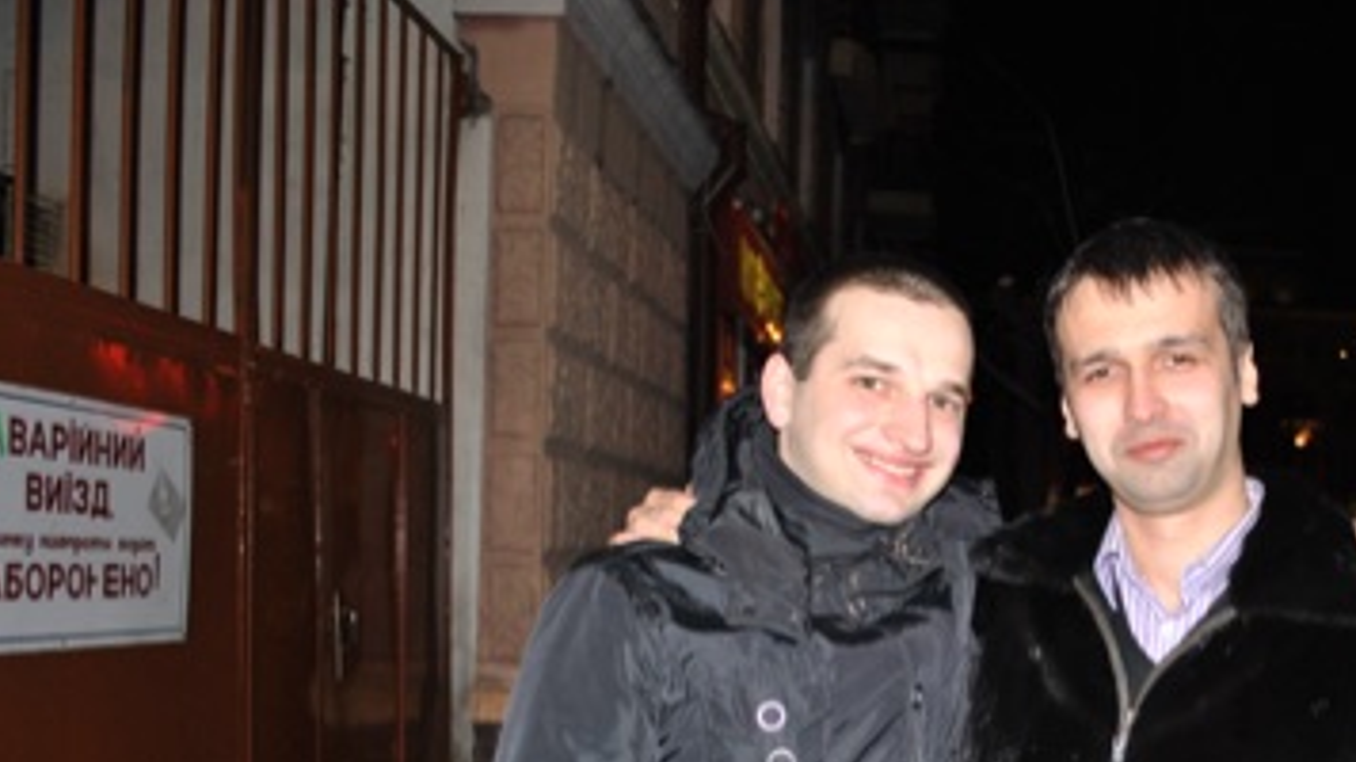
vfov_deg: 25.3
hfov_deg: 43.4
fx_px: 1653
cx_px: 983
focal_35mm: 46
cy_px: 655
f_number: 3.8
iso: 200
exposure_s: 1/60
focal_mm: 20
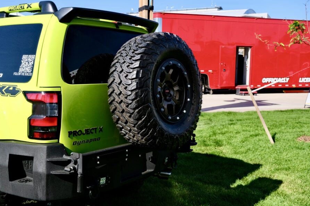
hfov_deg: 48.3
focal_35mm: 40
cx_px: 134
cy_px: 105
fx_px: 344
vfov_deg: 33.4
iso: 320
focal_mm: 23.5
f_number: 5.6
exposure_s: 1/680
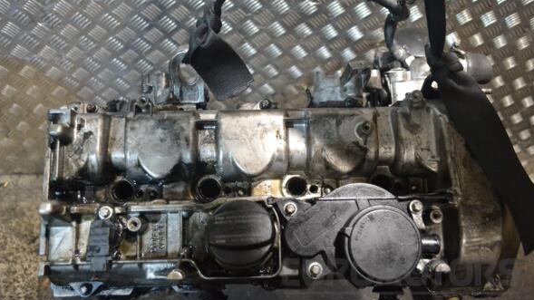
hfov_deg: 61.0
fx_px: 453
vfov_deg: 36.7
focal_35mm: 32
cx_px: 265
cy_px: 151
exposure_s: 1/80
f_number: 4.5
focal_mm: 20
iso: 3200
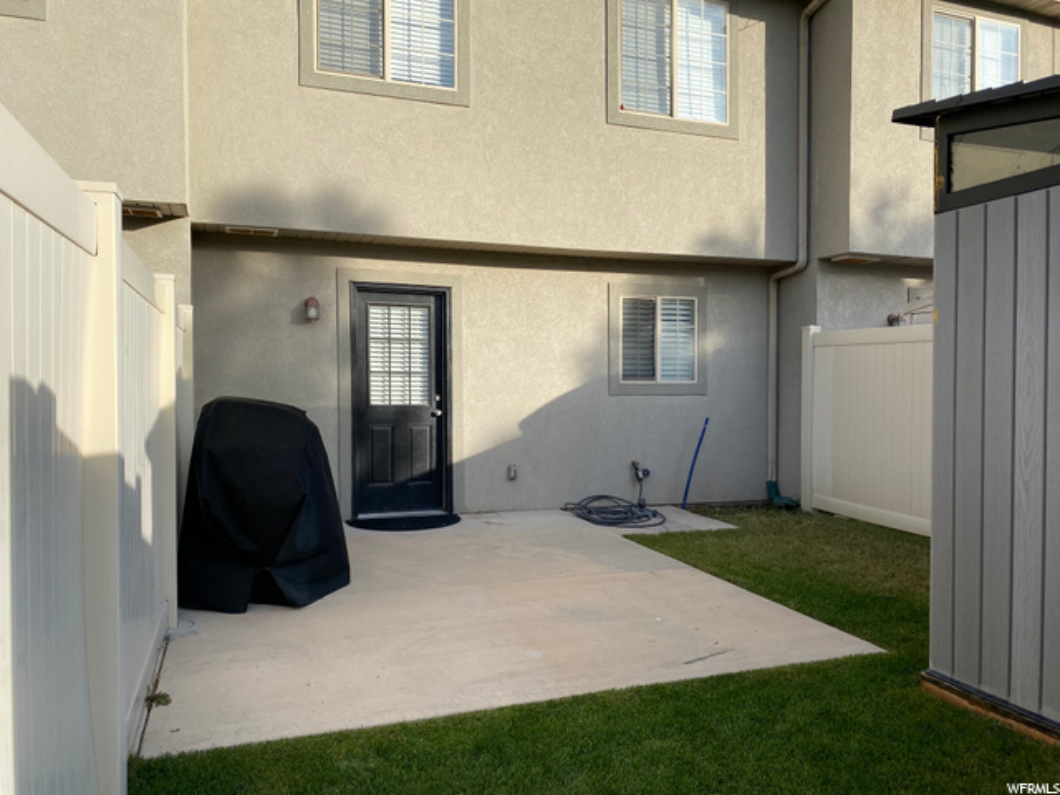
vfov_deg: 53.1
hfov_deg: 67.3
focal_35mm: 26
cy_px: 398
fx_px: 796
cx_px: 530
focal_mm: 4.25
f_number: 1.8
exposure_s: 1/1701
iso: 32
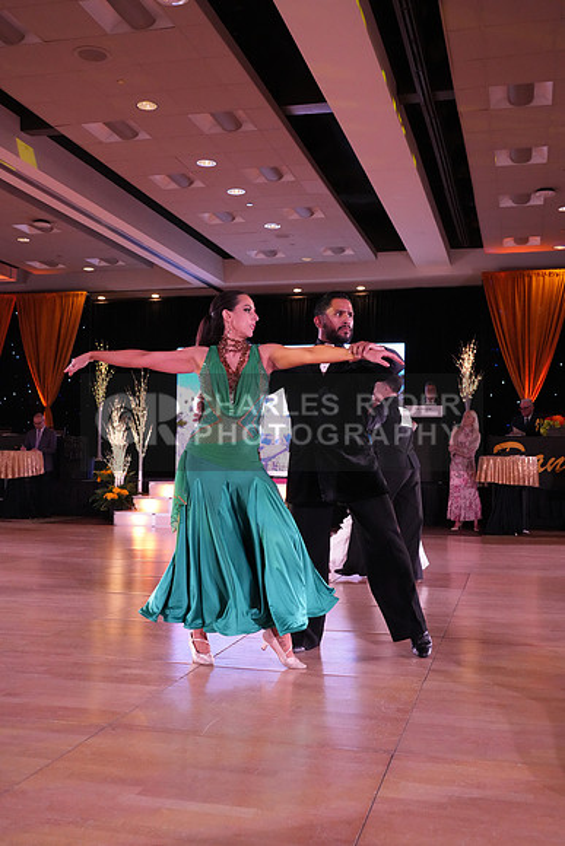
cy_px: 423
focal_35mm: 37
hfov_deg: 36.0
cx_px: 282
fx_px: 870
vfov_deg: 51.9
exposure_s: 1/400
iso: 6400
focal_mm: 37
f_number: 5.6
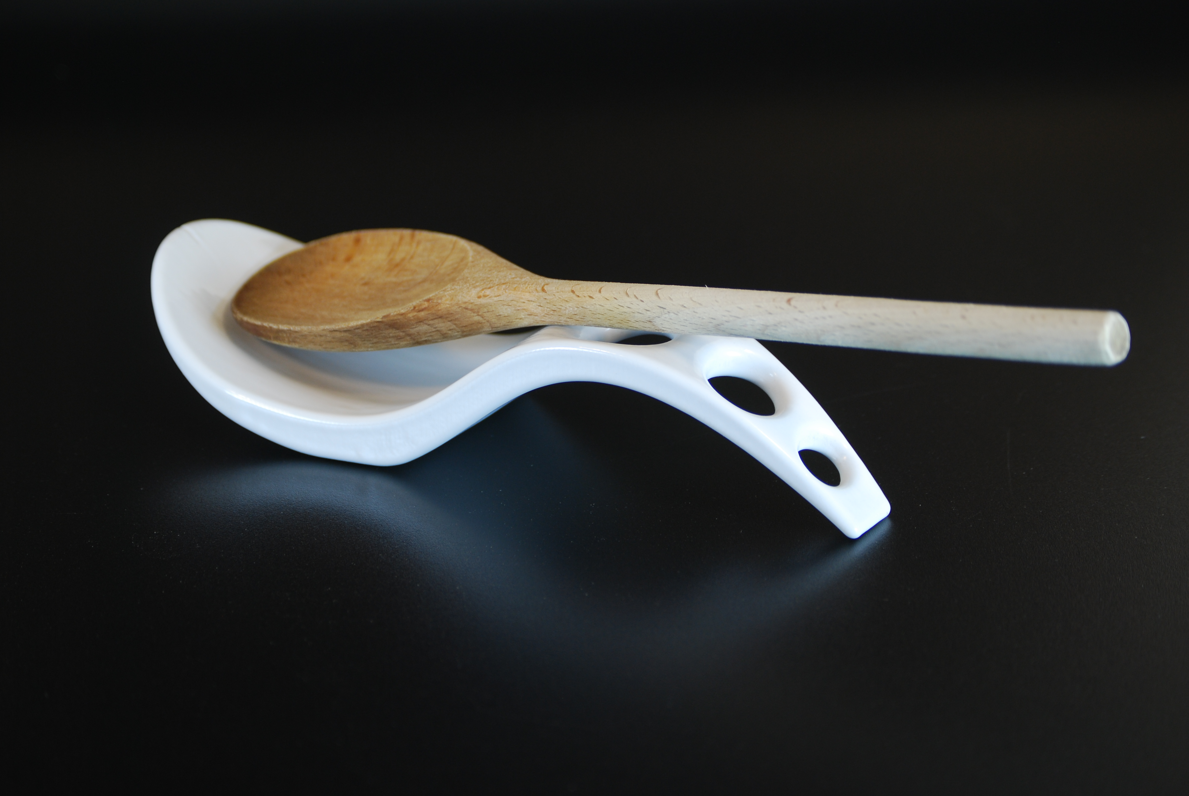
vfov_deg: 16.6
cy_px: 398
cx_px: 594
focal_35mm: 82
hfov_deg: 24.6
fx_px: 2728
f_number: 4
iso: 200
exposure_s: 1/60
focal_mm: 55
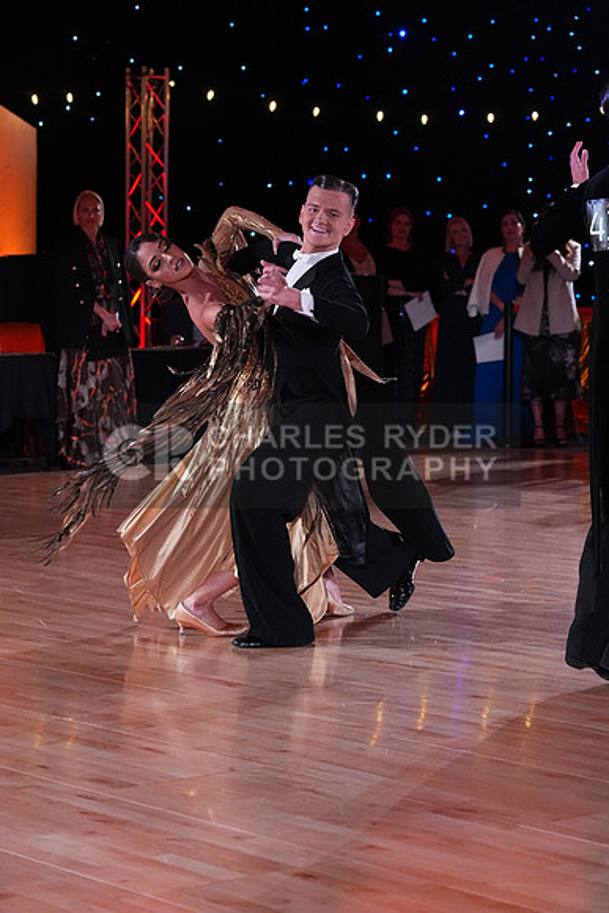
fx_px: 2536
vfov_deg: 20.4
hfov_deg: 13.7
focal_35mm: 100
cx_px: 304
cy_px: 456
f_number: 5.6
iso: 5000
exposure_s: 1/400
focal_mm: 100
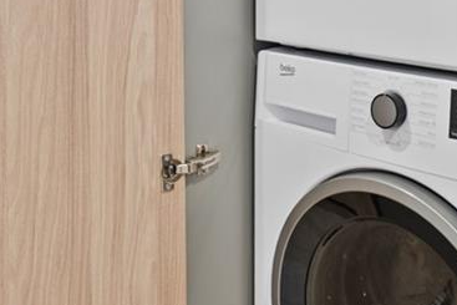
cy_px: -108
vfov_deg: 20.1
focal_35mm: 61
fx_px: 775
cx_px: 296
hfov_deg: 32.7
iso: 400
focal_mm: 14
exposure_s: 1/13
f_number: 2.8
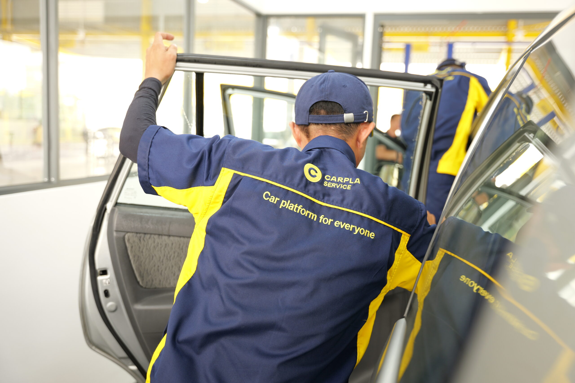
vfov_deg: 38.9
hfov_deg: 55.8
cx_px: 288
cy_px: 192
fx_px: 543
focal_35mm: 34
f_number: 2.8
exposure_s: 1/60
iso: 320
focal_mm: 34
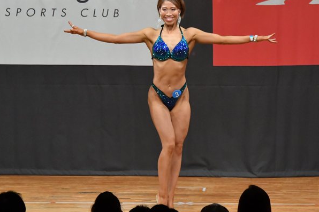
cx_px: 166
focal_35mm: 351
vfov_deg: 3.9
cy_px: 102
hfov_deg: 5.9
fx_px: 3109
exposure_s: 1/400
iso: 6400
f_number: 5.6
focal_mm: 180
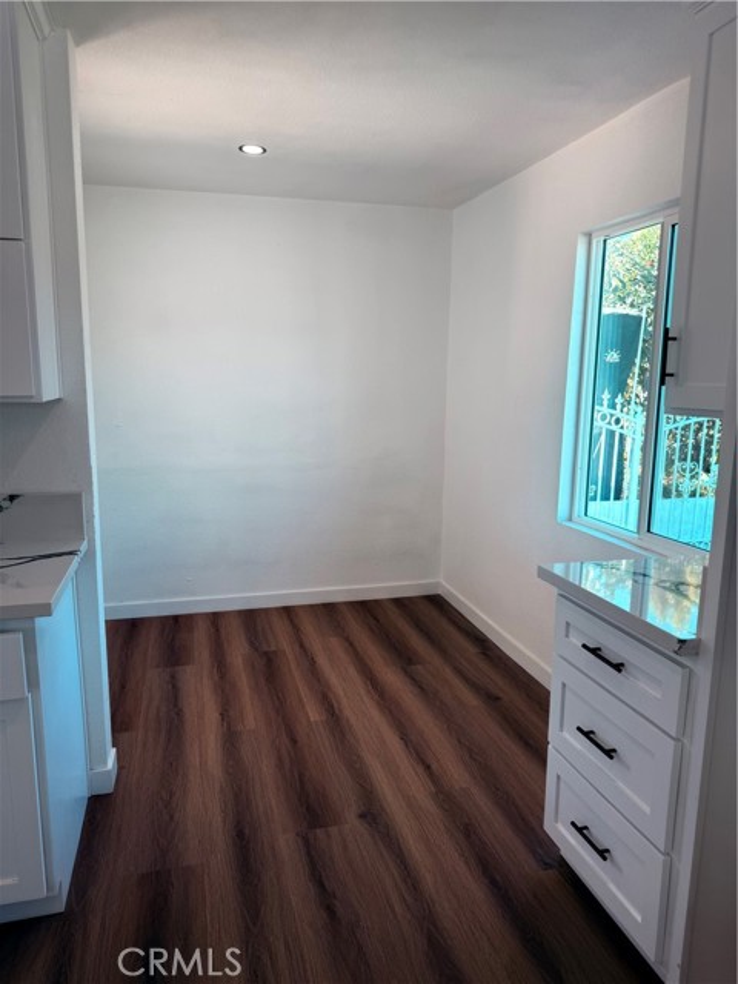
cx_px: 369
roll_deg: -1.0
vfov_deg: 71.6
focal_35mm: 24
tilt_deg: -10.0
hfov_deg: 56.8
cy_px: 492
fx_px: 682
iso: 64
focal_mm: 6.76
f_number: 1.78
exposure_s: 1/218
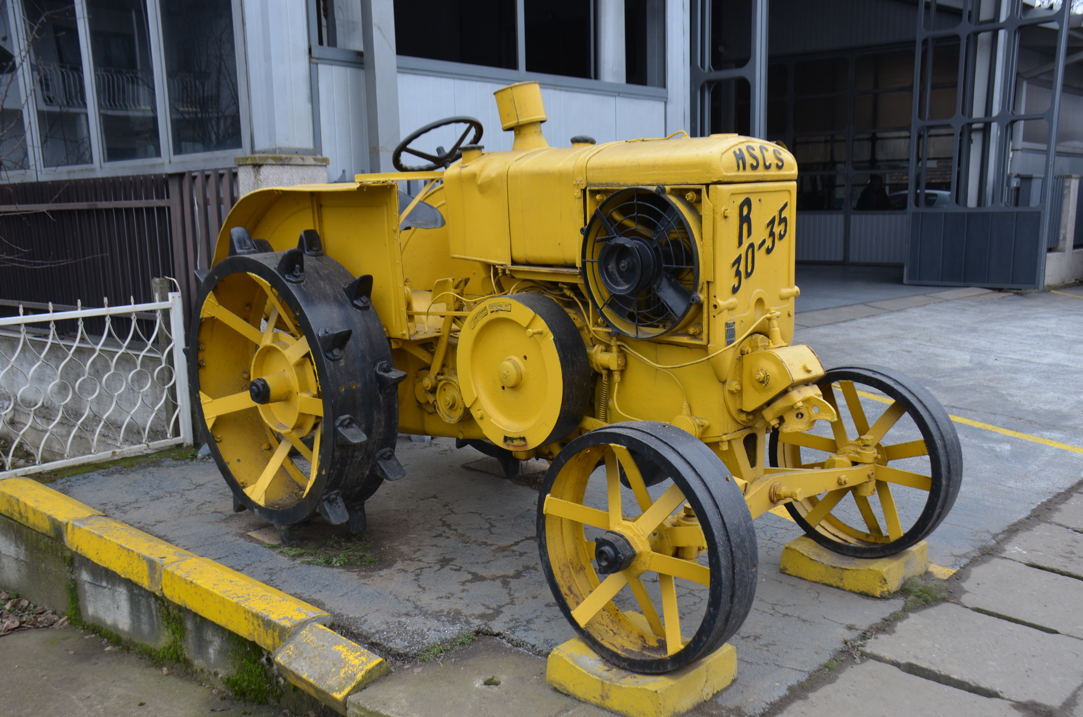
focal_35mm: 34
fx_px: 1036
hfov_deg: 55.2
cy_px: 358
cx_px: 542
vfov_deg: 38.2
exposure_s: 1/160
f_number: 6.3
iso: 320
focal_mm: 23
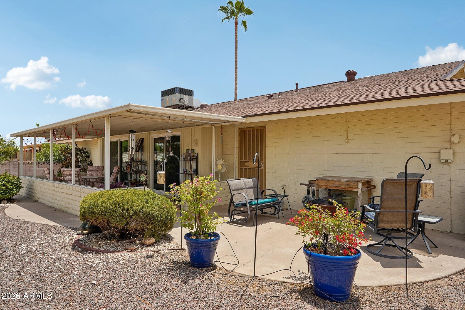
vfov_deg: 56.1
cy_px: 155
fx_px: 291
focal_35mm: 22
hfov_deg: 77.3
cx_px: 232
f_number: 8
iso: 400
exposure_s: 1/800
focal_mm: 22.5
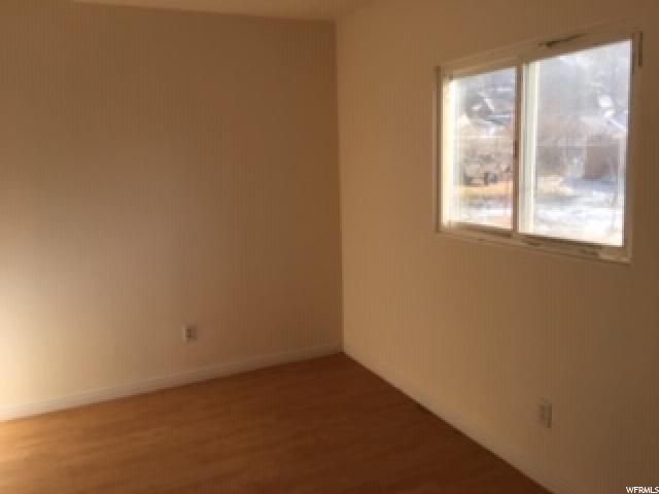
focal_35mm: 29
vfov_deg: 48.2
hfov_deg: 61.7
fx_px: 552
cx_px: 330
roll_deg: +1.2
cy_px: 247
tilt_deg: -9.0
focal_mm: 4.15
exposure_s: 1/469
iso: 25
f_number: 2.2
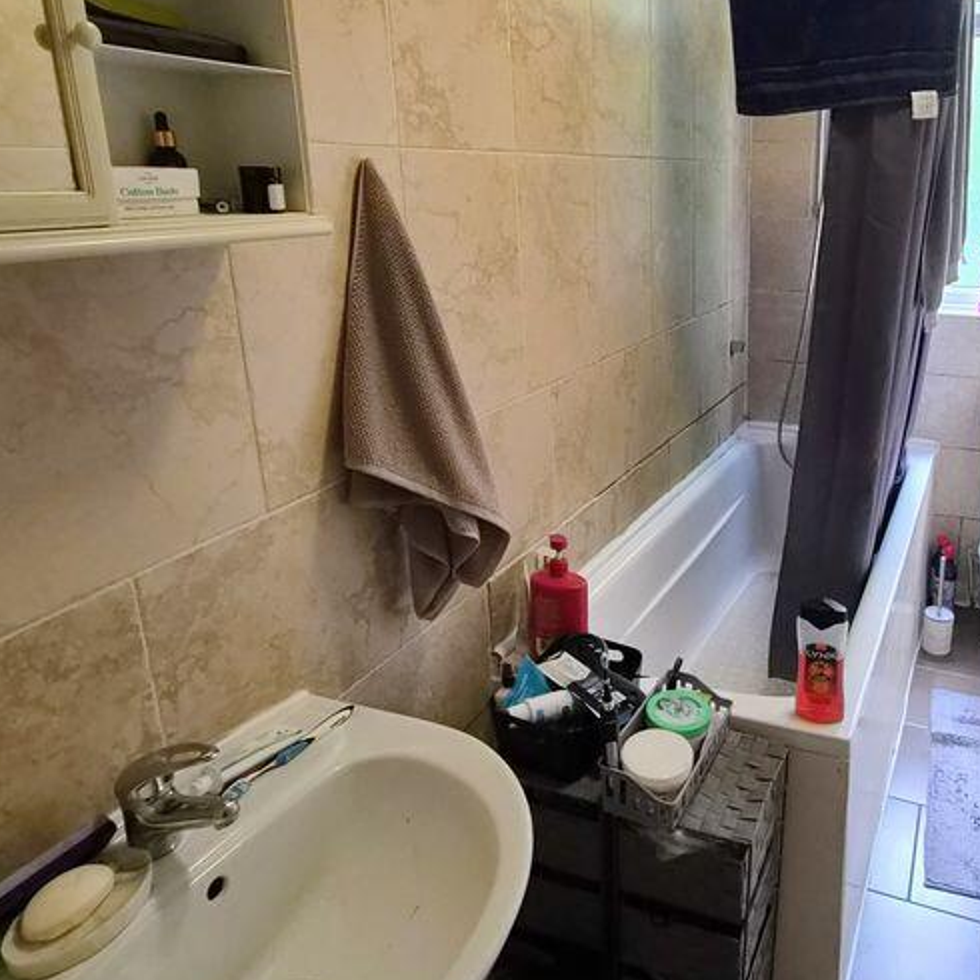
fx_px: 769
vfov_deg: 64.5
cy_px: 394
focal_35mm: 24
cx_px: 704
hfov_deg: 62.2
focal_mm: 2.2
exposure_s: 1/50
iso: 640
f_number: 2.2
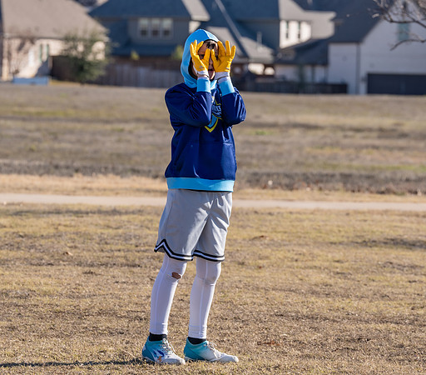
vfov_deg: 5.8
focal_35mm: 280
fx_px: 3664
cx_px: 195
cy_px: 116
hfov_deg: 6.7
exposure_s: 1/250
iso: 100
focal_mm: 170
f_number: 6.3
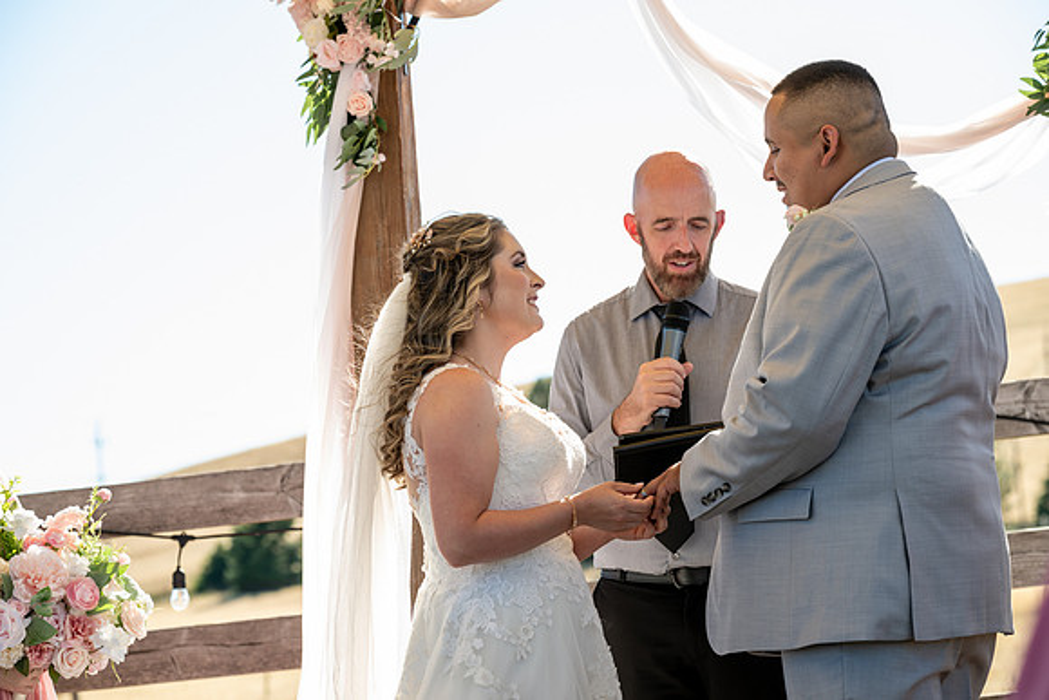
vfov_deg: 14.0
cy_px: 350
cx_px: 524
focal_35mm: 98
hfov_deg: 20.8
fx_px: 2856
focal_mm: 98
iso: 250
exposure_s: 1/400
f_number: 5
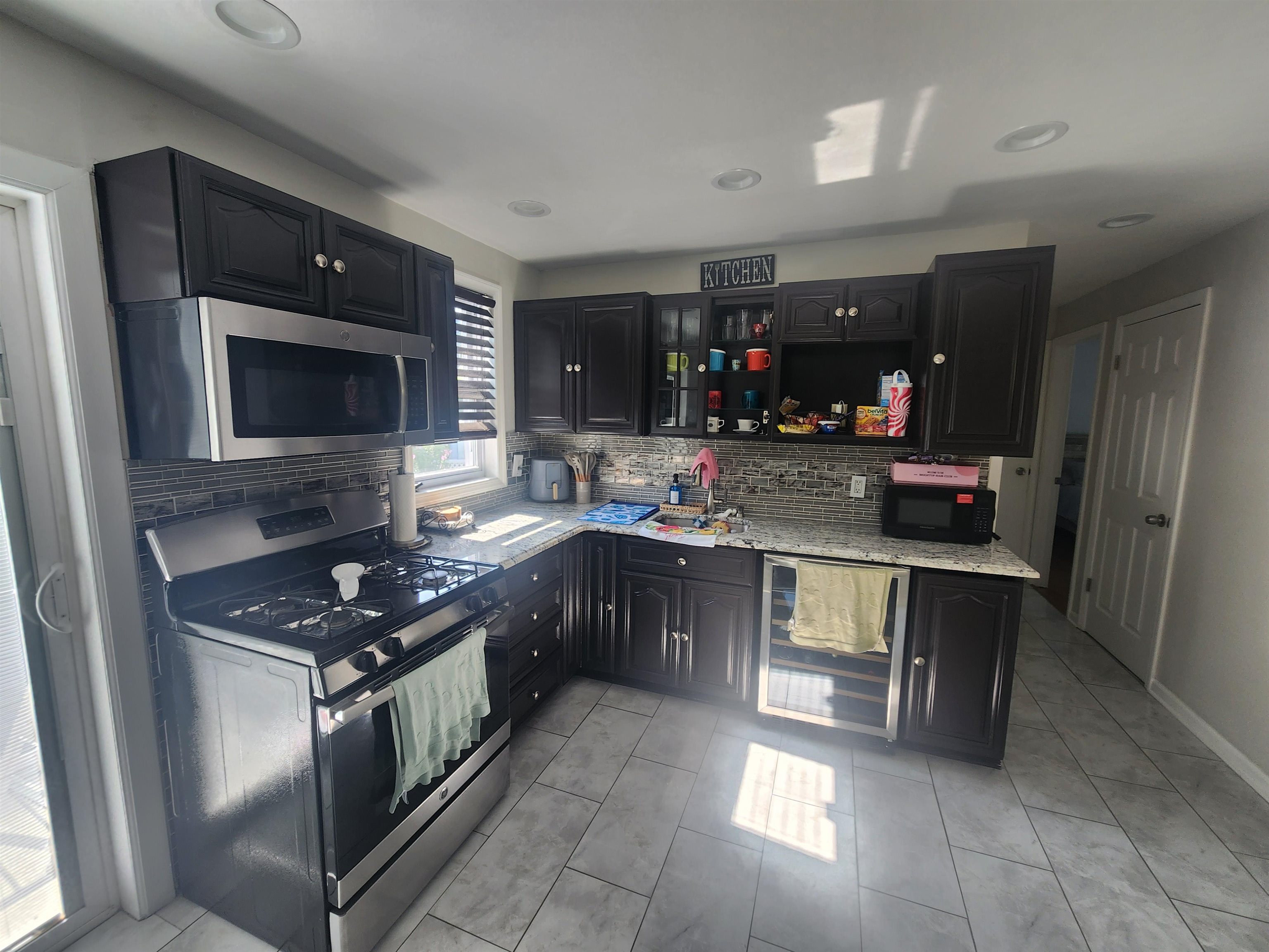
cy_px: 476
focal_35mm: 13
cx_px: 634
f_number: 2.2
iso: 80
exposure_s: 1/60
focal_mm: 2.2
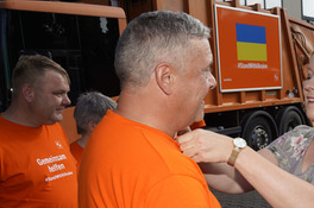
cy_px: 160
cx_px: 255
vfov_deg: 25.1
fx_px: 461
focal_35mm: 53
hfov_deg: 36.2
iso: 100
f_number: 10
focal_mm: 31
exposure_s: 1/100
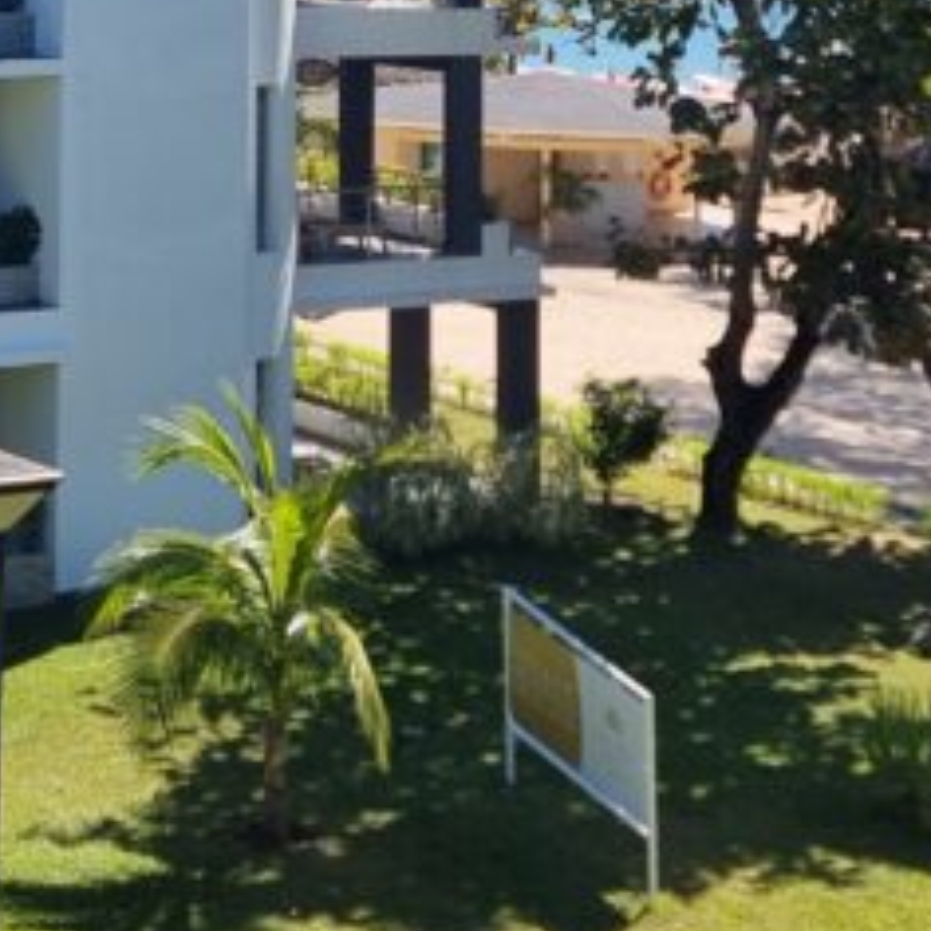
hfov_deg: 18.5
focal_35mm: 92
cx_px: 75
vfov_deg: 17.6
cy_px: -312
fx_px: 2799
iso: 50
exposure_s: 1/857
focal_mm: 6.7
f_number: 1.8
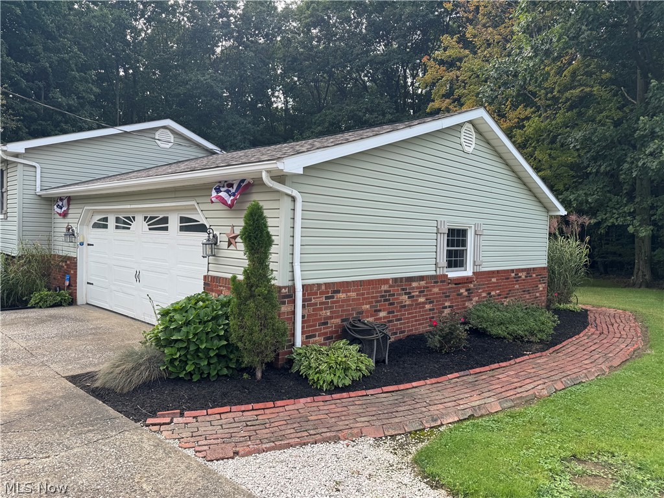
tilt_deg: -1.4
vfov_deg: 56.8
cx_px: 332
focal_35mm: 24
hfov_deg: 71.6
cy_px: 249
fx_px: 460
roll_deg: -2.5
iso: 80
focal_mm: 6.76
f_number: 1.78
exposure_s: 1/1010
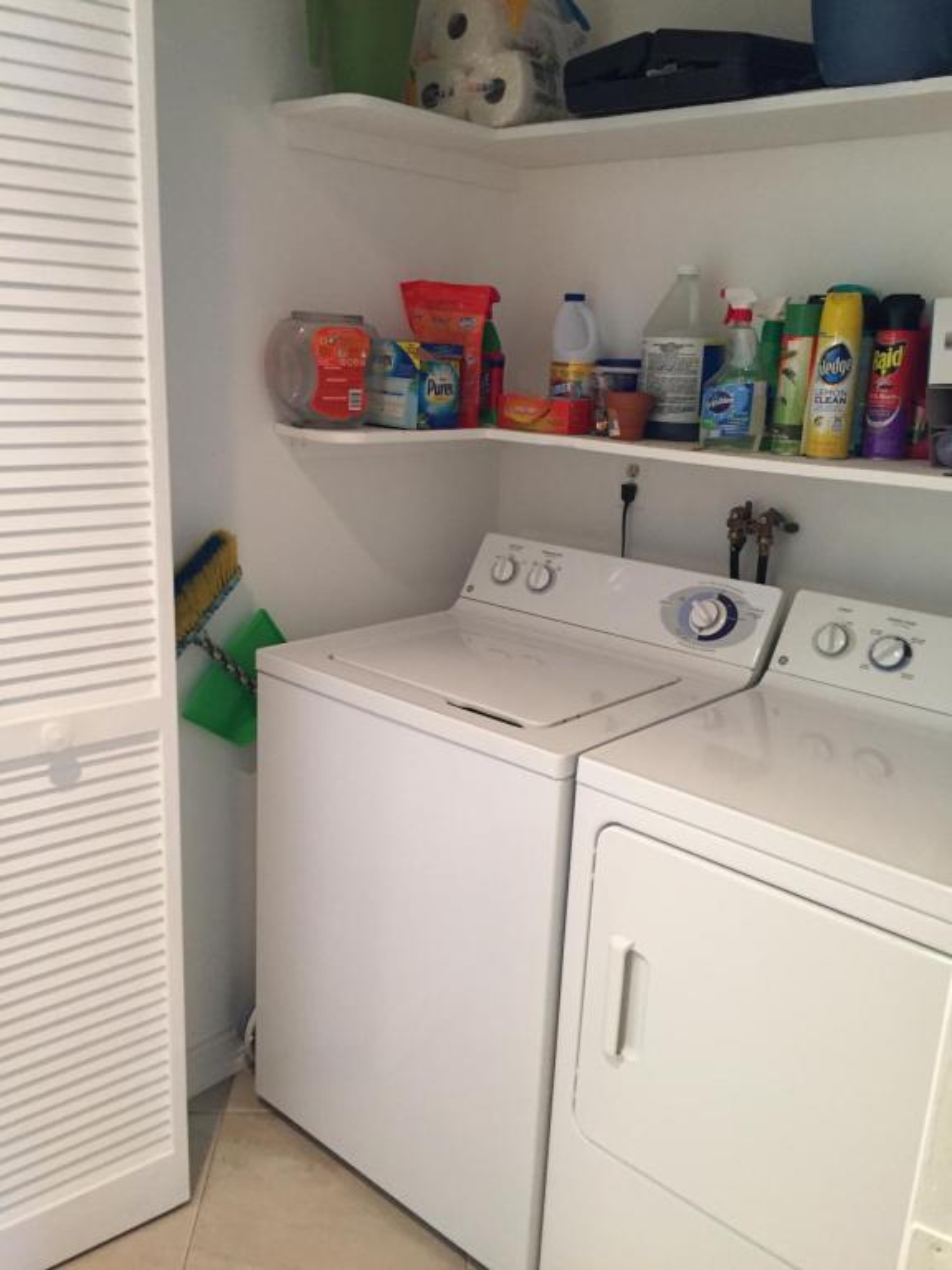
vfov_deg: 61.7
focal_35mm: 29
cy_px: 635
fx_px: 1063
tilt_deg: -14.4
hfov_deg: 48.2
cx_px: 476
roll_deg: -2.7
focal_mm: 4.15
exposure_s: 1/30
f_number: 2.2
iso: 200
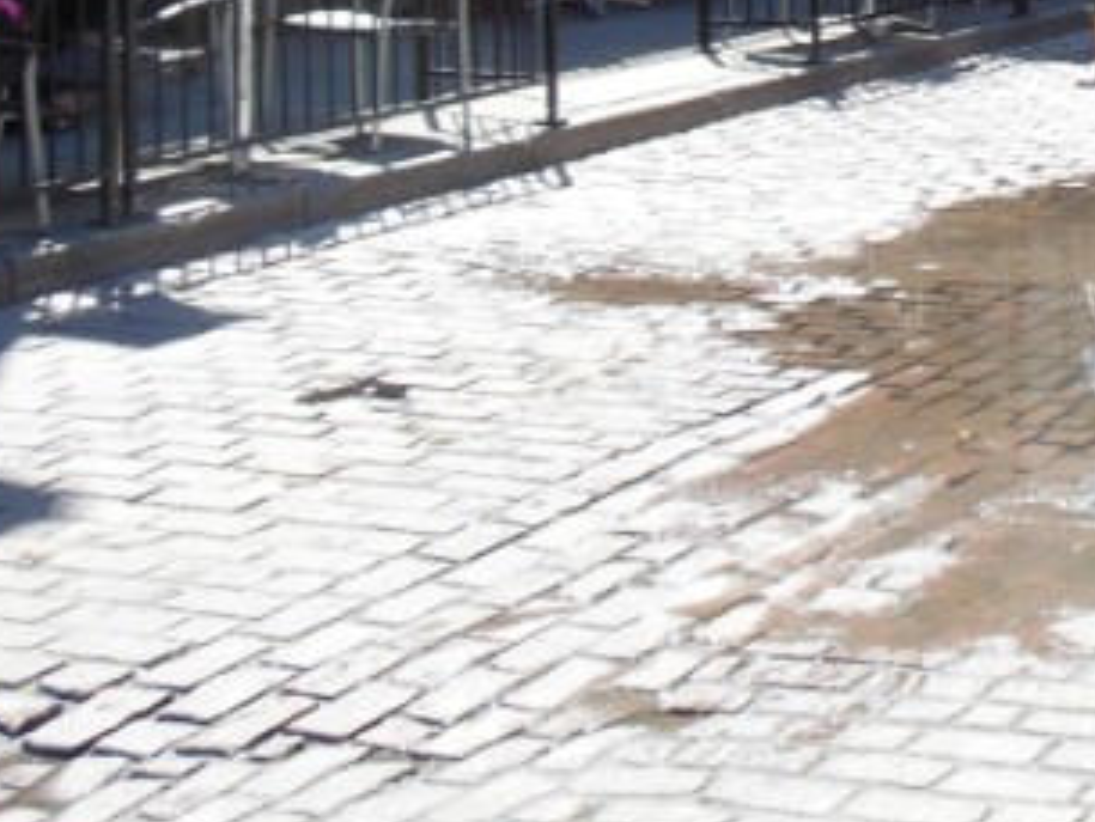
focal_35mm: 84
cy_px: -244
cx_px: 1468
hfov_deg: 20.9
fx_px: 2658
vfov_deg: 16.6
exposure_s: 1/500
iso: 125
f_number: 3.2
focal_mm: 4.5
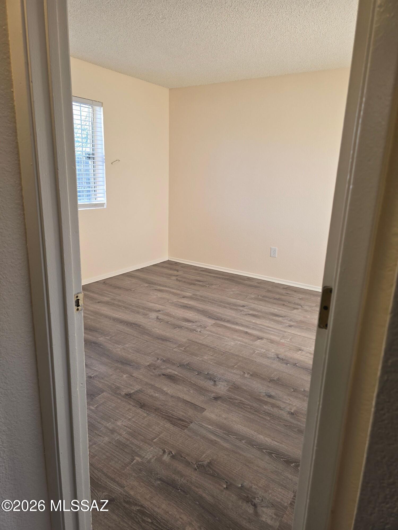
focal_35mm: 23
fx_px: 353
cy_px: 265
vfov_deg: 73.9
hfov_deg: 58.9
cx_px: 199
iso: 50
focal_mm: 6.3
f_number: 1.7
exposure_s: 1/120
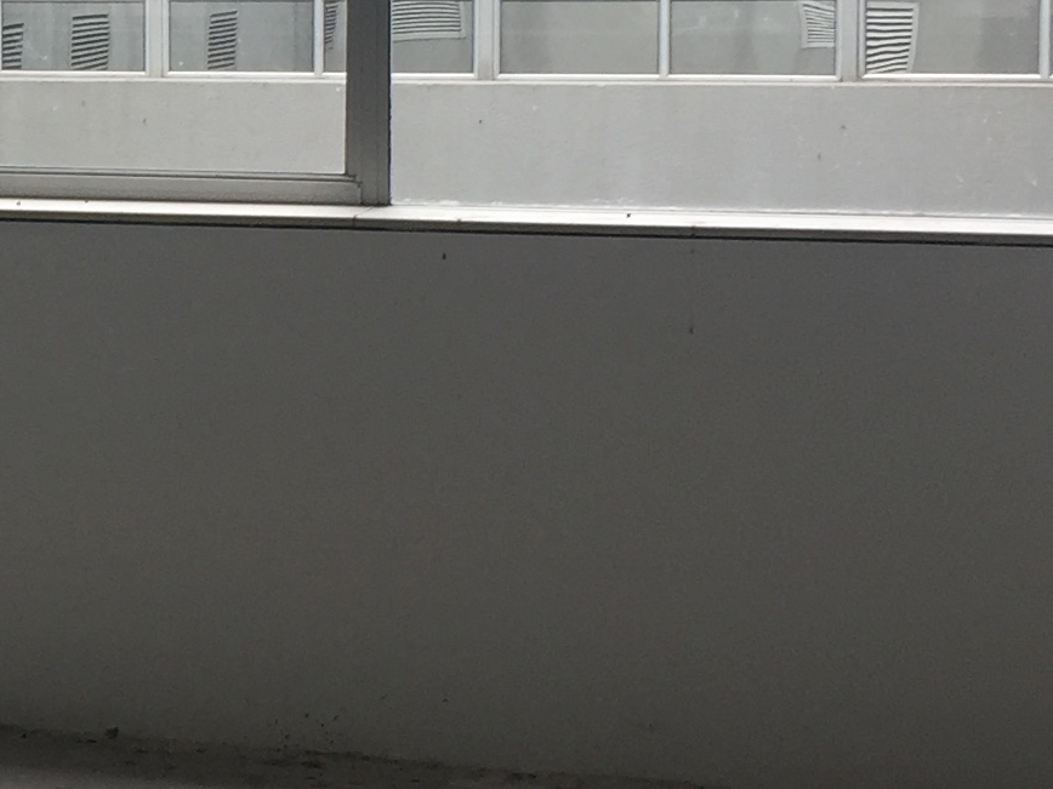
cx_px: -286
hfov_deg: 17.1
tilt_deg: -5.5
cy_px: 184
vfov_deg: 13.5
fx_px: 3316
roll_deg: +0.5
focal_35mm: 109
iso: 32
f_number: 2.2
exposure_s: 1/200
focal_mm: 4.15
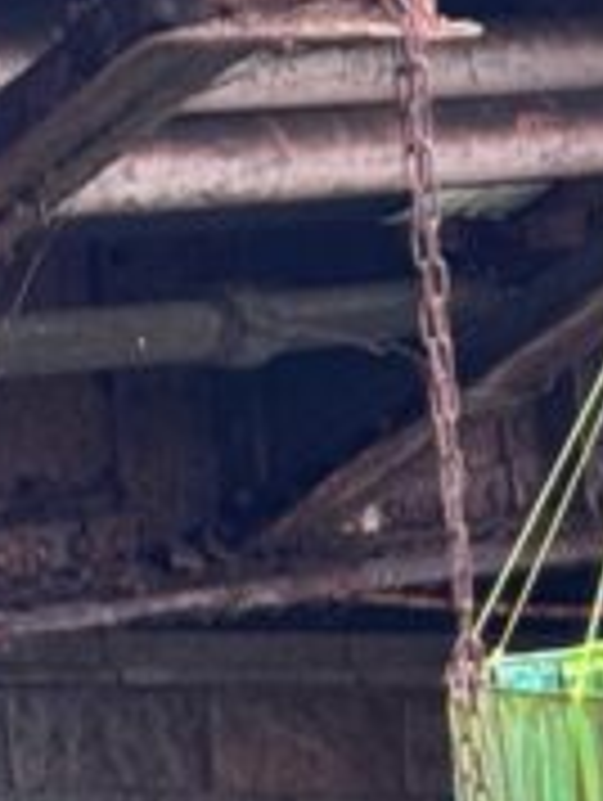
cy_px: 1886
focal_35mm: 276
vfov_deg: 6.8
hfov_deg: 5.3
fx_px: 6395
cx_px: 1017
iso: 100
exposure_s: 1/73
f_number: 1.78
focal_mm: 6.76
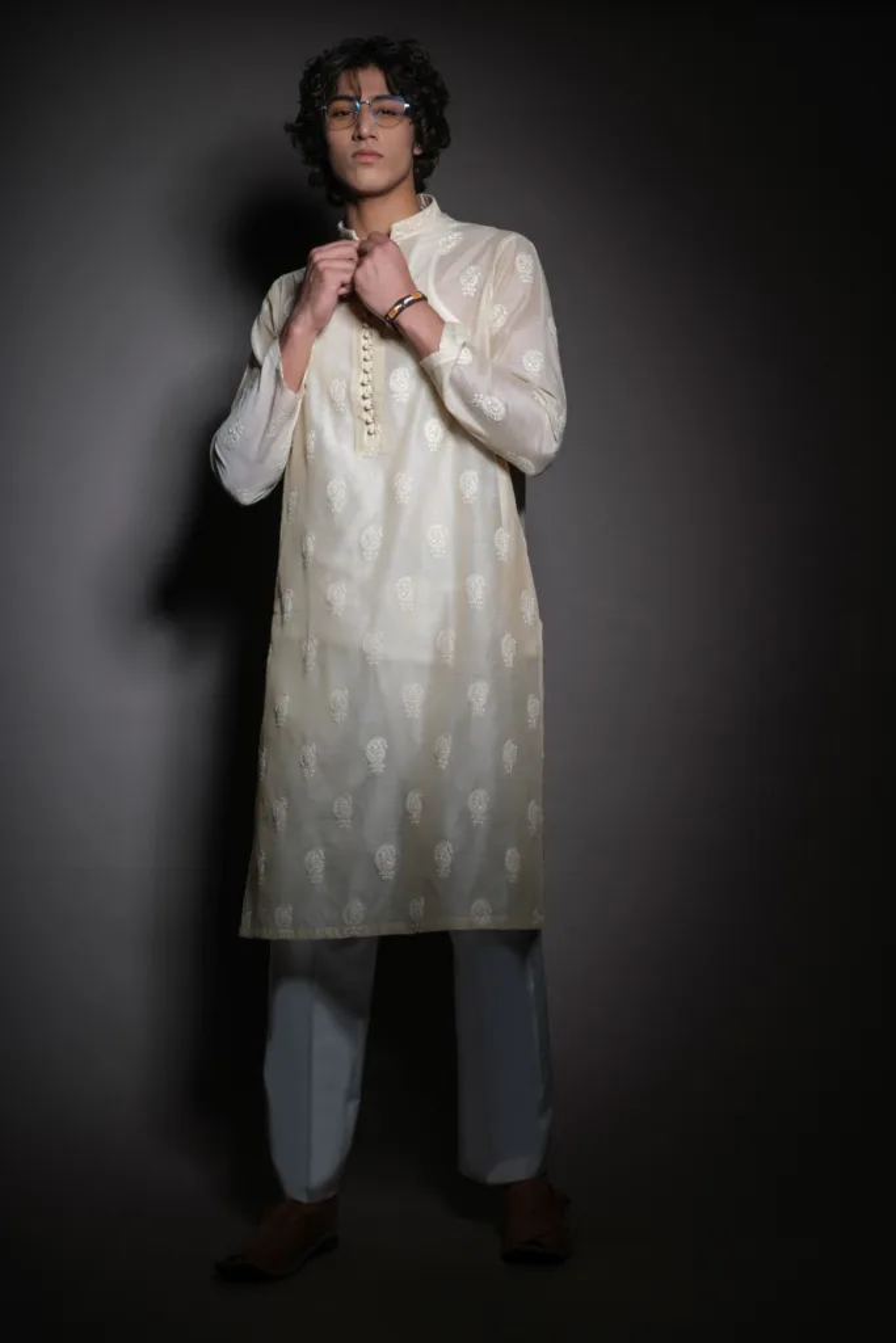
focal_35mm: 59
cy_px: 672
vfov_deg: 33.9
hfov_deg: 23.0
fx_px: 2202
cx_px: 448
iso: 200
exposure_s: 1/250
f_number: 3.6
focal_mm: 39
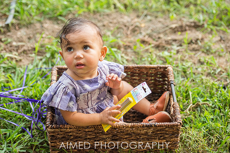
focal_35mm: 86
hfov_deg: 23.6
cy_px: 76
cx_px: 114
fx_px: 550
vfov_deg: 15.9
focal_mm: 85
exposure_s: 1/640
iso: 1000
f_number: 2.8
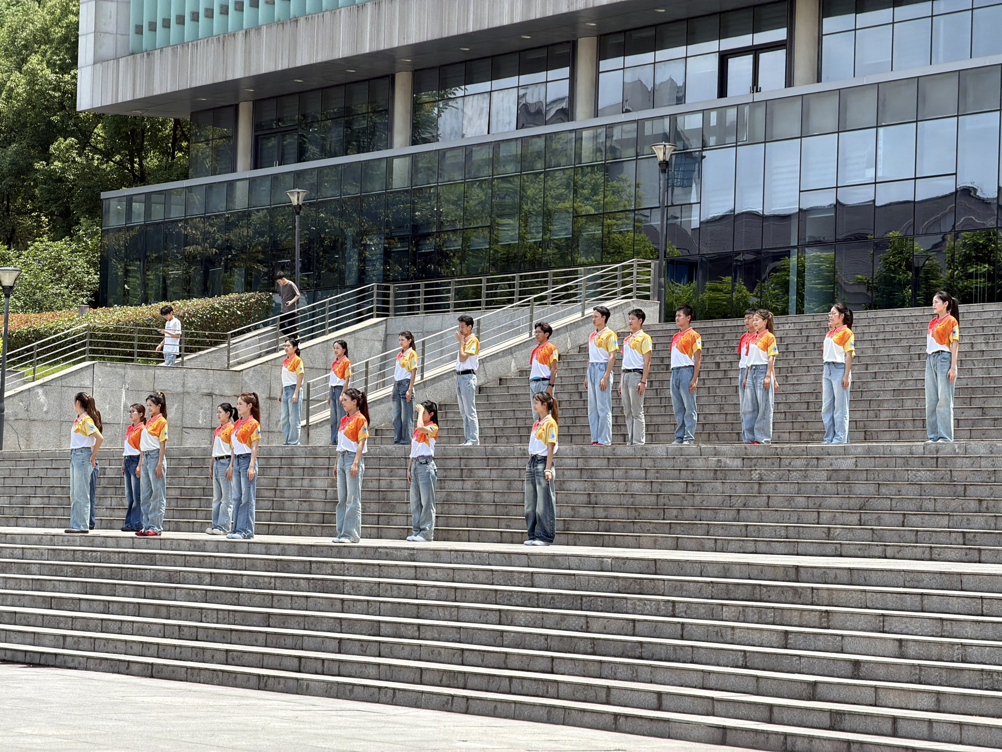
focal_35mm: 100
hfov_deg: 19.6
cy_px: 376
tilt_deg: +2.7
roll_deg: -1.2
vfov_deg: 14.8
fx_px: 2895
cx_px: 501
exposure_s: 1/631
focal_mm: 16.89
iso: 50
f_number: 2.8
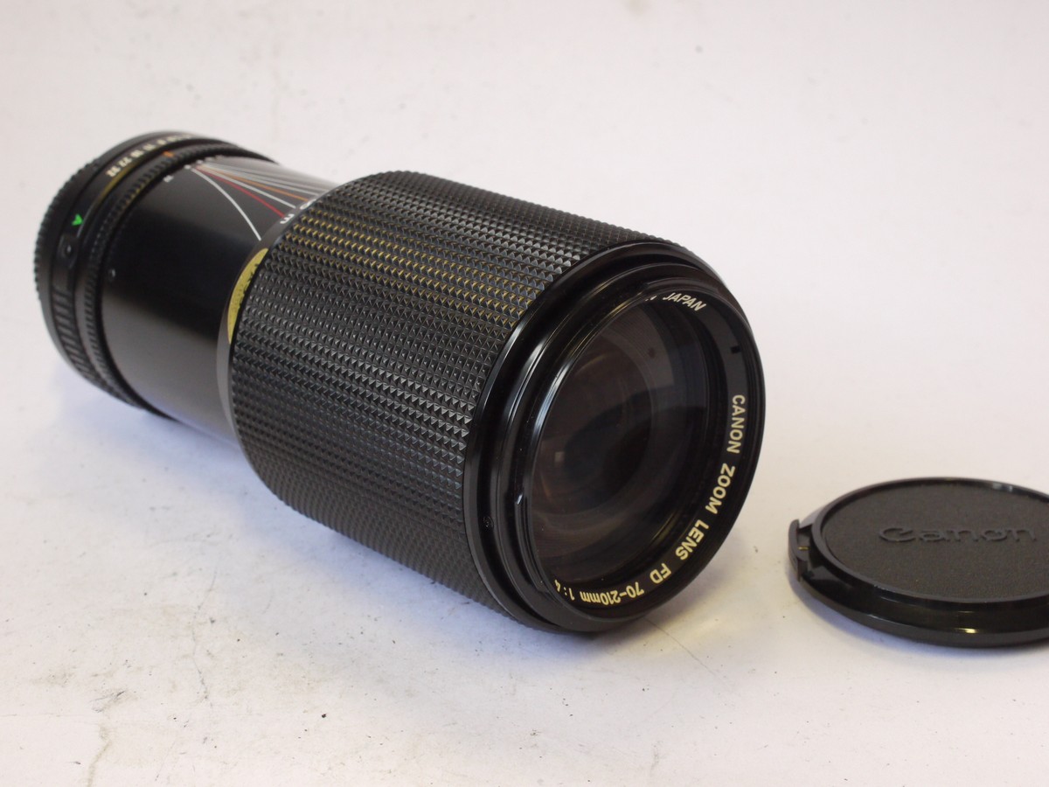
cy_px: 394
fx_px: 1818
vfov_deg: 24.4
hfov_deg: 32.2
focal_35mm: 60
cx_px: 524
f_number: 10
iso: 800
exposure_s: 1/50
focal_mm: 30
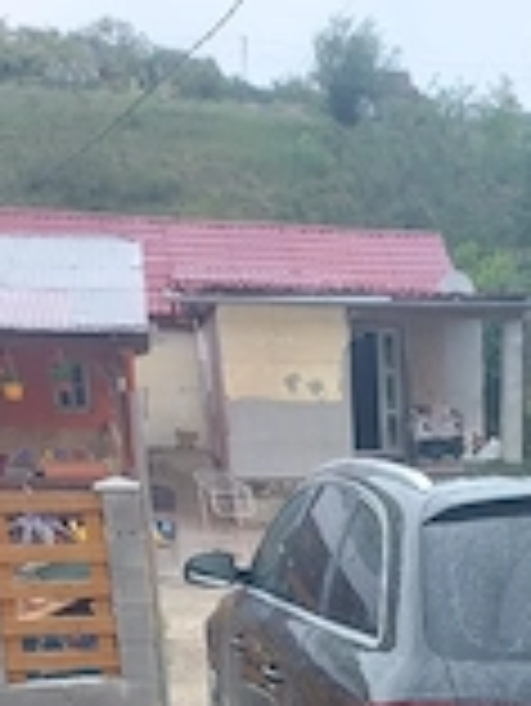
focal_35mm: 61
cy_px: 881
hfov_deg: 23.1
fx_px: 1246
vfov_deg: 27.3
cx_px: 531
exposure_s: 1/189
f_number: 1.8
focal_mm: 5.23
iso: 32
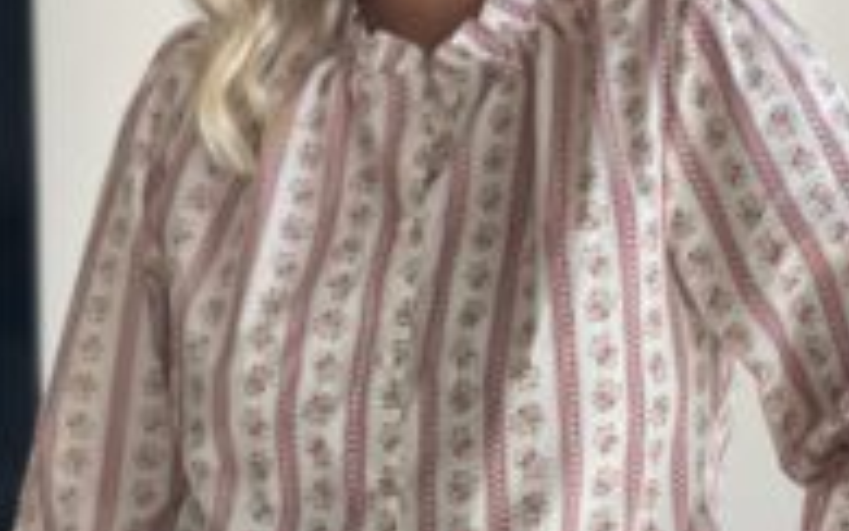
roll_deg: +0.5
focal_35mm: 113
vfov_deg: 11.6
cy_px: 218
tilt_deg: -2.2
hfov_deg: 18.4
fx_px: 2615
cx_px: 479
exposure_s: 1/138
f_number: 2
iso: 25
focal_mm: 6
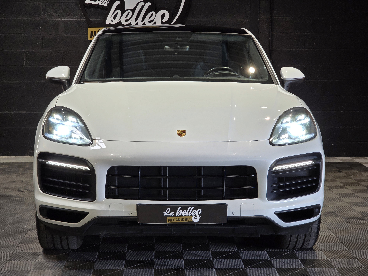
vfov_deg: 21.3
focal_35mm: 69
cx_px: 184
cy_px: 138
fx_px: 734
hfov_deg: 28.2
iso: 80
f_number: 2.4
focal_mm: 7.9
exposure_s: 1/90.1
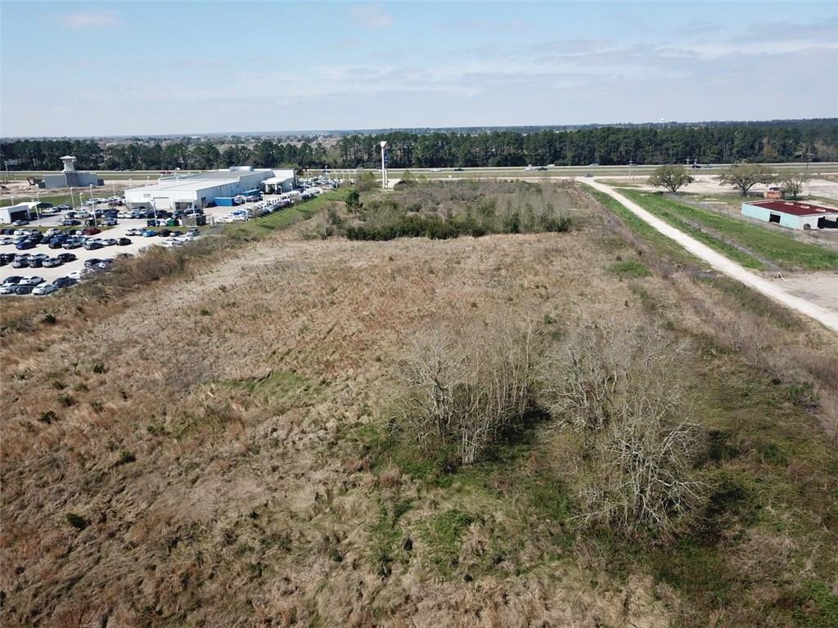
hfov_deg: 67.3
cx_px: 419
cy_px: 314
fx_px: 629
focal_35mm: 26
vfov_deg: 53.1
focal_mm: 4.7
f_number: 2.2
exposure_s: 1/1359
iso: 100
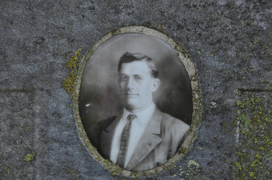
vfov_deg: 7.3
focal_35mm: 188
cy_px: 90
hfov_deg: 11.0
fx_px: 1415
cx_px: 136
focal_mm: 125
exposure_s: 1/400
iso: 400
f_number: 6
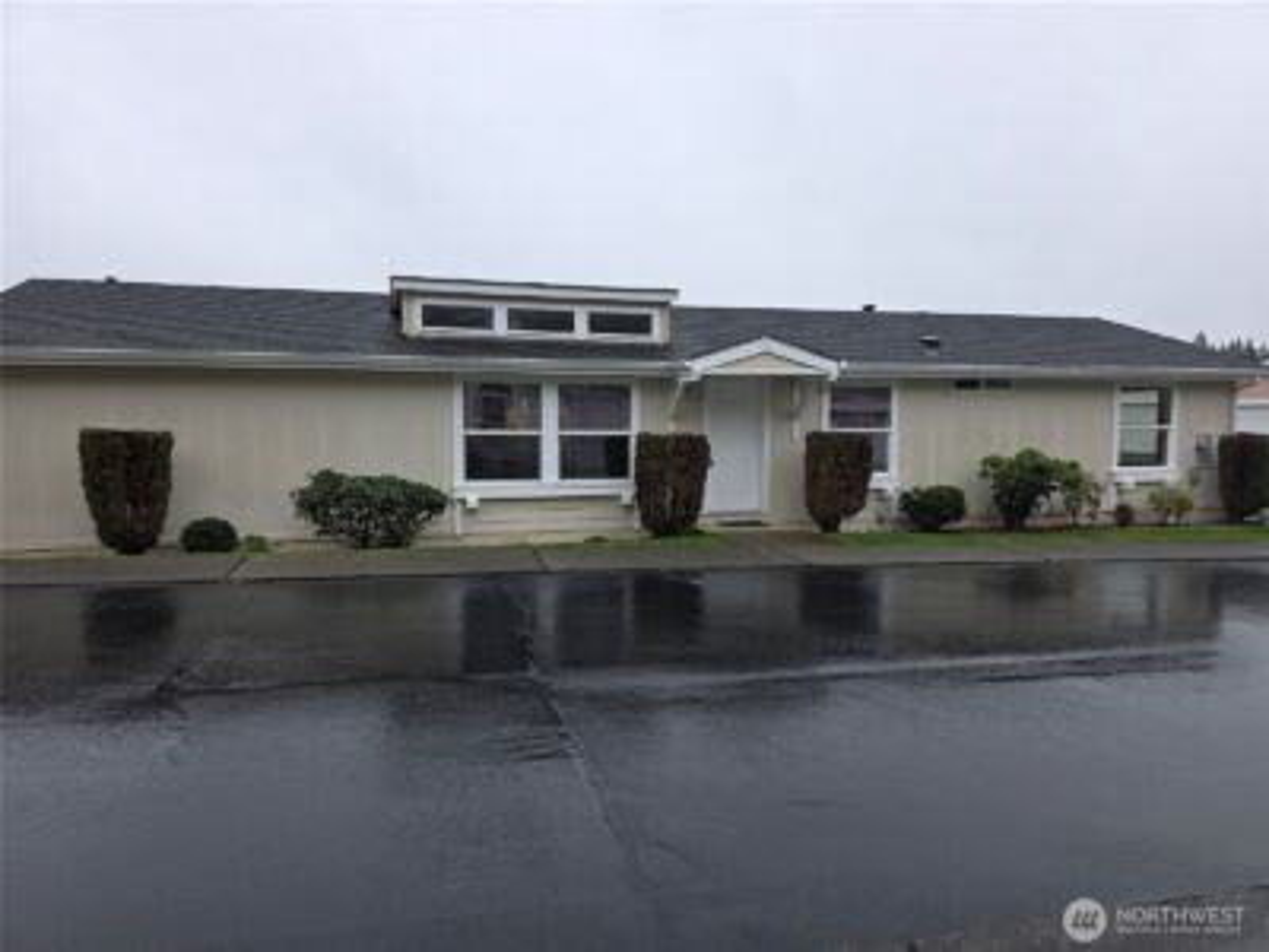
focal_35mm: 23
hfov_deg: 73.9
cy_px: 476
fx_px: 843
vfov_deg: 58.9
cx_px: 634
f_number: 1.7
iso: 12
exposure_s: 1/120
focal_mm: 6.3
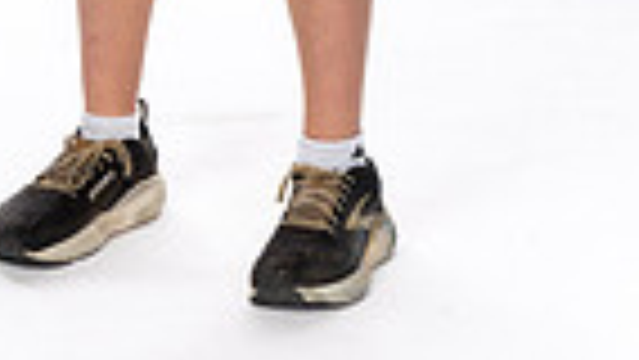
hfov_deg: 12.7
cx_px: 140
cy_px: -531
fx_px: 2865
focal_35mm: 169
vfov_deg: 6.8
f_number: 8
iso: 640
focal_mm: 51
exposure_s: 1/250
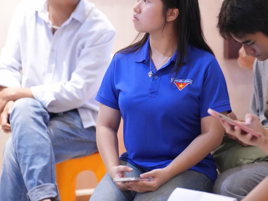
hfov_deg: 12.0
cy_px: 65
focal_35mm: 165
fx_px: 1278
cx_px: 184
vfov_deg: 9.0
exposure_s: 1/200
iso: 10000
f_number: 2.8
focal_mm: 103
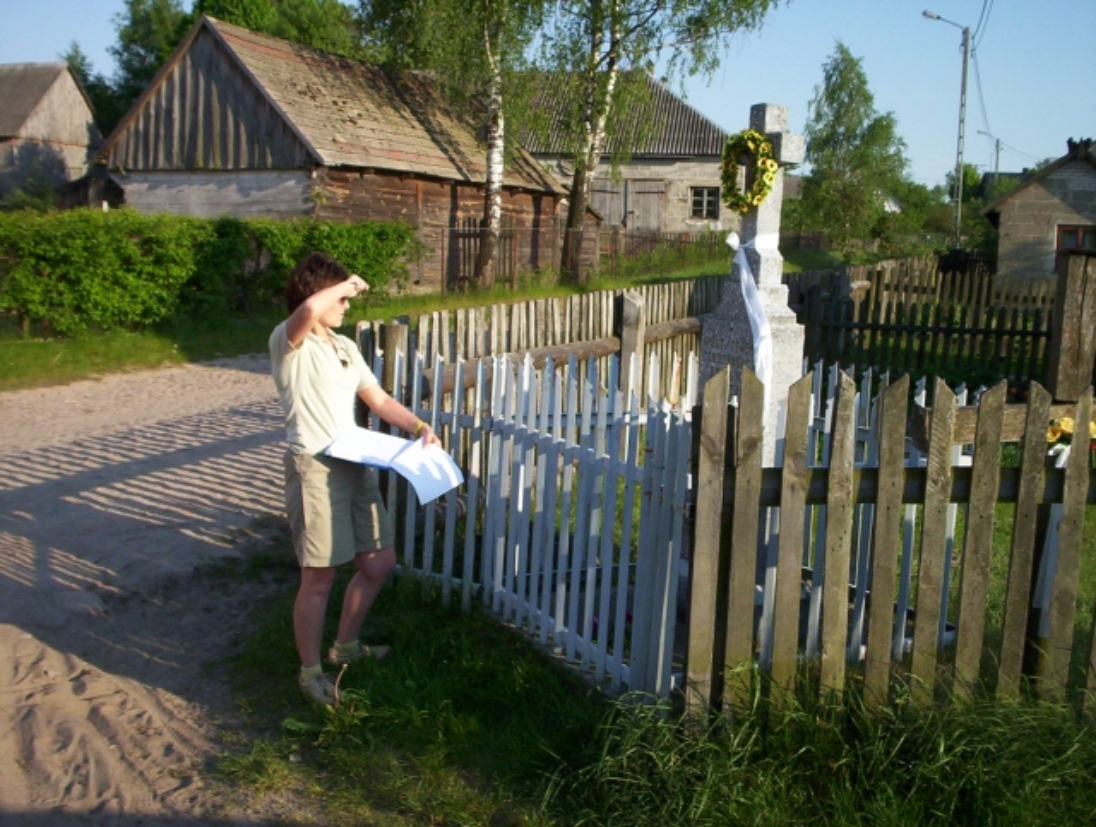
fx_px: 1206
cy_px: 414
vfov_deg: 37.9
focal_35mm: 38
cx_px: 548
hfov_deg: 48.9
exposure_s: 1/439
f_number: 4.5
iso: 100
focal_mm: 4.99
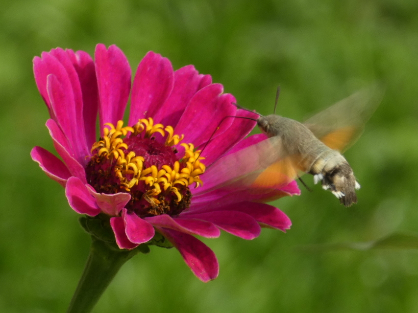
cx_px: 209
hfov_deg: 4.5
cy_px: 156
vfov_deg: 3.4
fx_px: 5314
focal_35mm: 440
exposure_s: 1/100
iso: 100
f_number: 5.6
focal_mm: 78.8
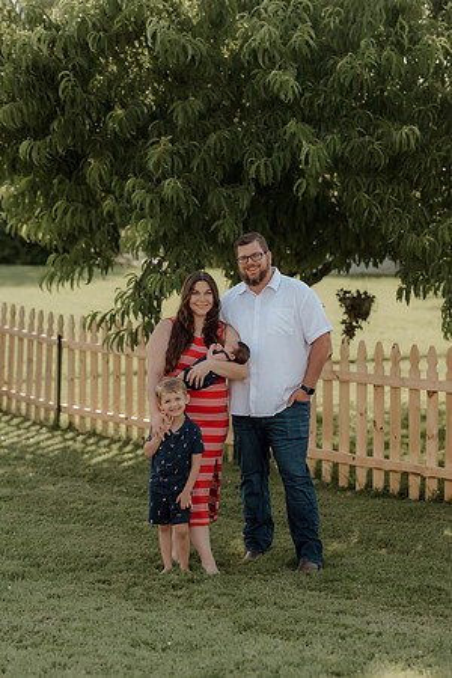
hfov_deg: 16.1
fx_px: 1601
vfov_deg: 23.9
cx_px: 226
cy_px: 339
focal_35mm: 85
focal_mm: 85
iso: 80
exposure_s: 1/320
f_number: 2.5
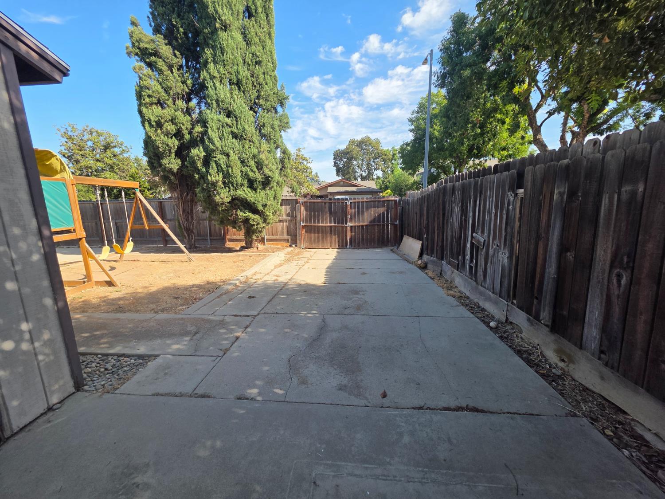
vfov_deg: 89.9
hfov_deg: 106.2
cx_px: 332
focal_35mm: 13
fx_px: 250
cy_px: 250
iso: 40
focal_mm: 2.2
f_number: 1.9
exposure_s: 1/850
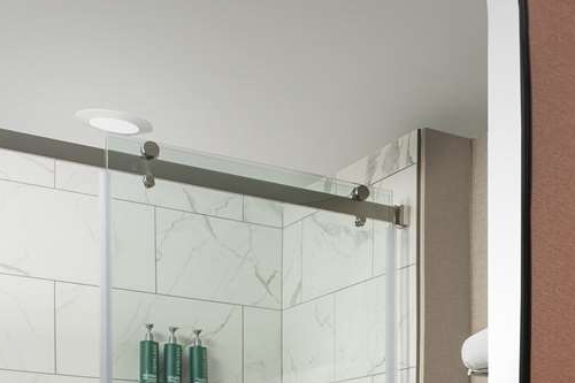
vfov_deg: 17.3
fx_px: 1150
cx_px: 687
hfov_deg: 25.3
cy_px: 547
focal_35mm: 72
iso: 50
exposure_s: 10
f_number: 11
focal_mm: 24
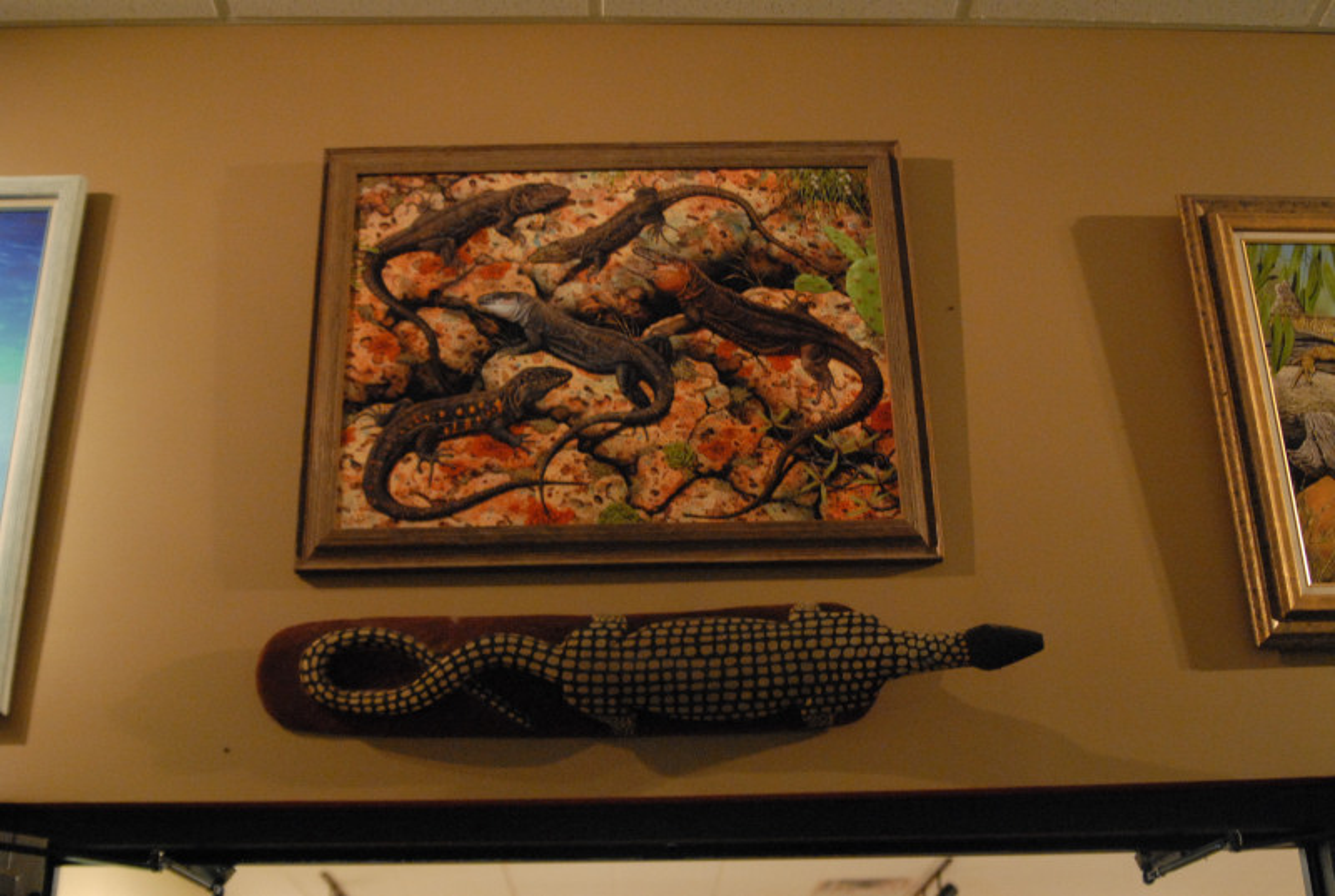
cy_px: 448
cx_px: 668
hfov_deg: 46.3
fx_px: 1561
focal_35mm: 42
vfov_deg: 32.0
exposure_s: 1/50
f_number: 3.5
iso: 1600
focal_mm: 28
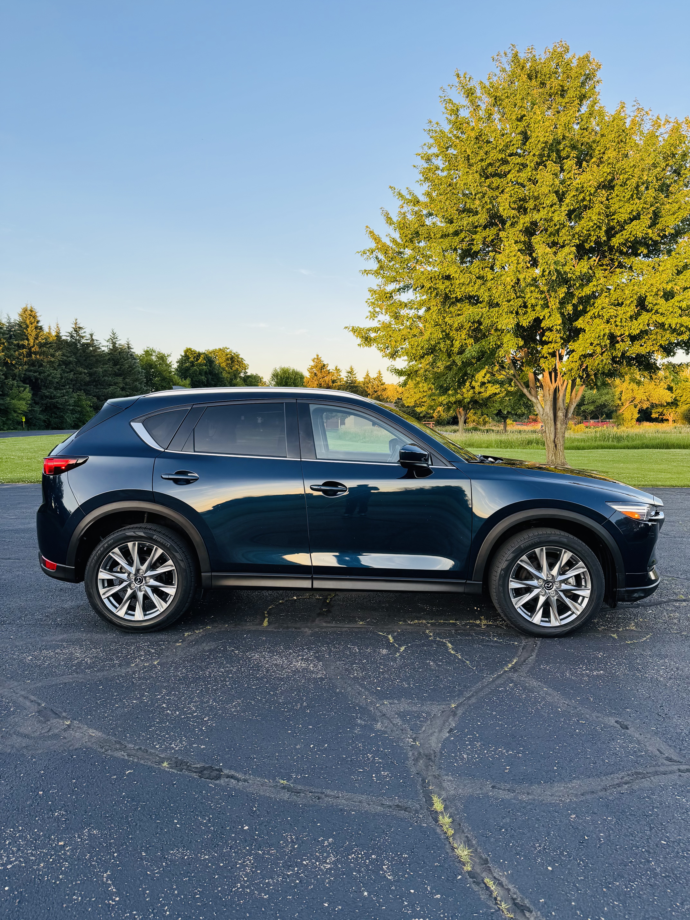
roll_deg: +1.2
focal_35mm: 24
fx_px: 638
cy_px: 460
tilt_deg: -4.0
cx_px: 345
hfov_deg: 56.8
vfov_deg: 71.6
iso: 80
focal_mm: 6.76
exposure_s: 1/495
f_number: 1.78
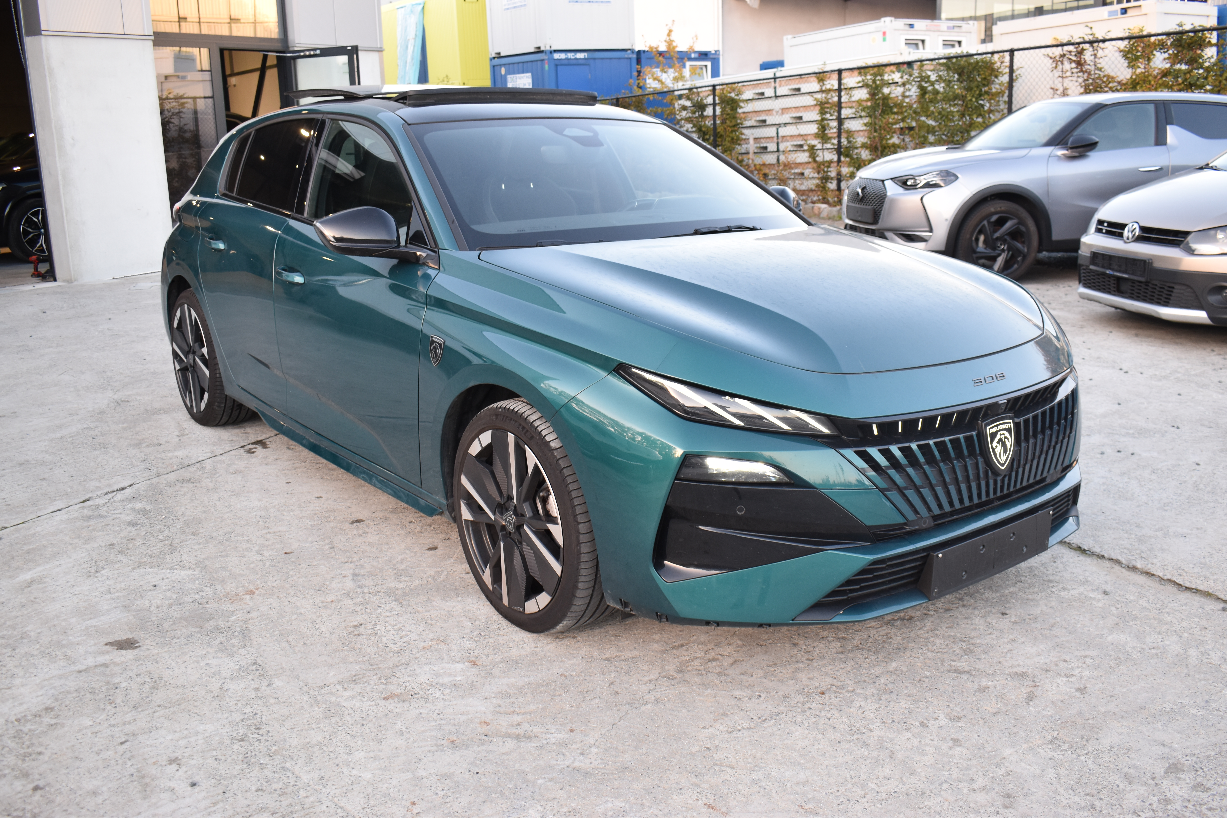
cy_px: 409
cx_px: 614
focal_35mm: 32
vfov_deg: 41.7
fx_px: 1074
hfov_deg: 59.5
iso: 400
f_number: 5
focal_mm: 21
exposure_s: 1/100
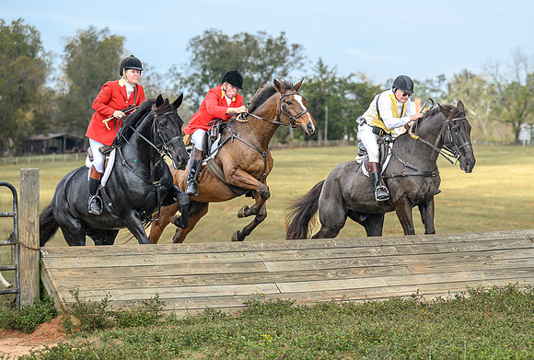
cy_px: 173
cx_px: 317
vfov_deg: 10.1
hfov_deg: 14.9
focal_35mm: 137
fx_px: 2037
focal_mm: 110
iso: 400
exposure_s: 1/800
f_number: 3.5
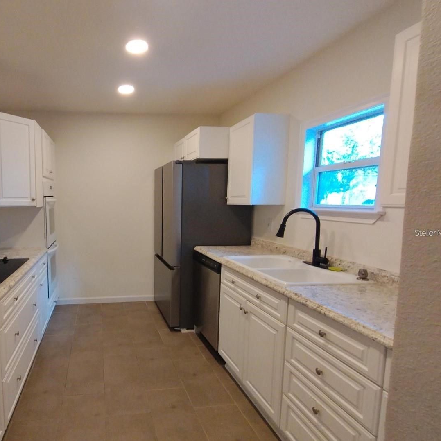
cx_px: 126
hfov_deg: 68.7
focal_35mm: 21
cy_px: 233
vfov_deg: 72.1
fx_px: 303
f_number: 2.2
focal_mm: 1.66
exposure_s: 1/30
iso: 188
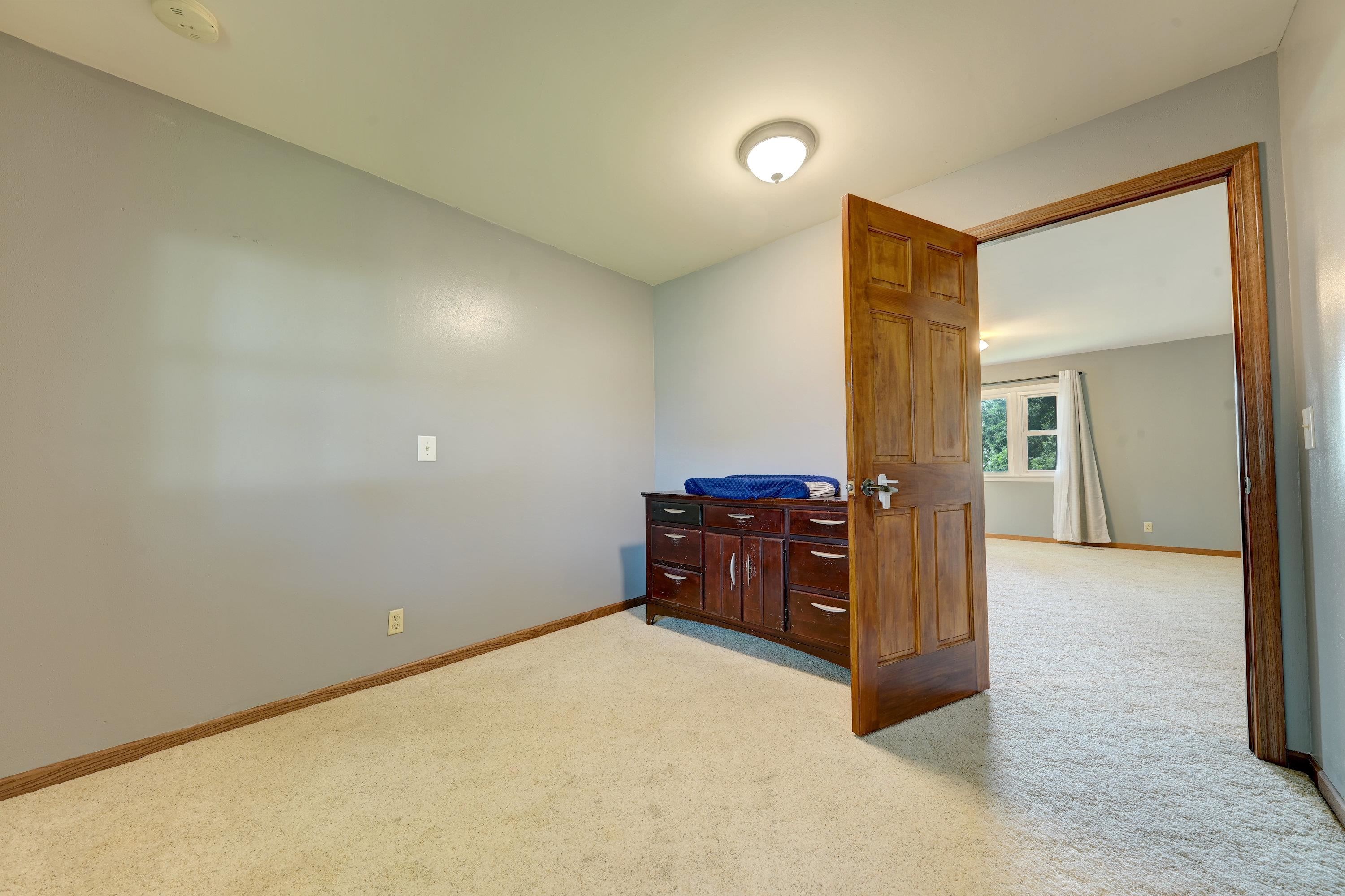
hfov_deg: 112.6
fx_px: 448
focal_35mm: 12
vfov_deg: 90.0
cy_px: 448
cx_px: 672
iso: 100
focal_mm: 12
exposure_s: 1.6
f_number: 8
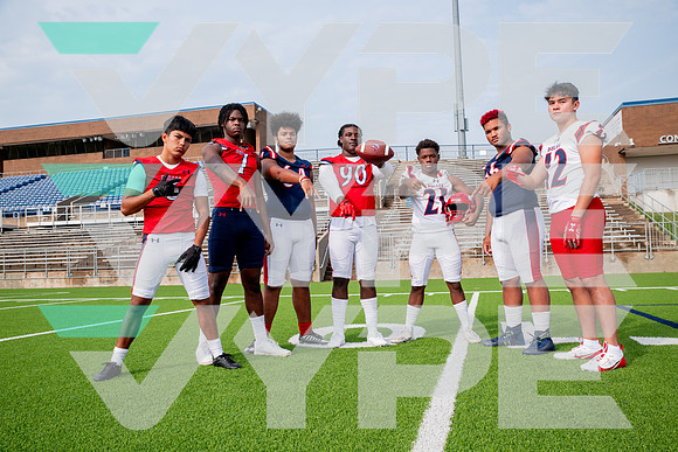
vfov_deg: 41.1
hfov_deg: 58.7
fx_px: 603
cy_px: 226
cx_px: 339
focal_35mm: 32
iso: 125
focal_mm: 32
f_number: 7.1
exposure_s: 1/320
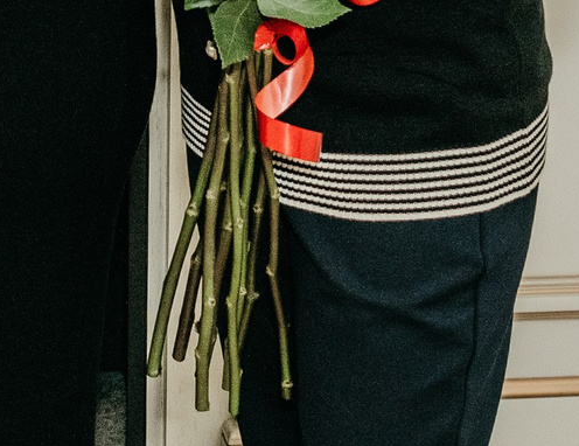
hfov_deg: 9.9
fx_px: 3243
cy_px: -686
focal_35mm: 192
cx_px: -308
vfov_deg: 7.3
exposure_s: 1/160
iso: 320
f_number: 4.5
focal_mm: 28
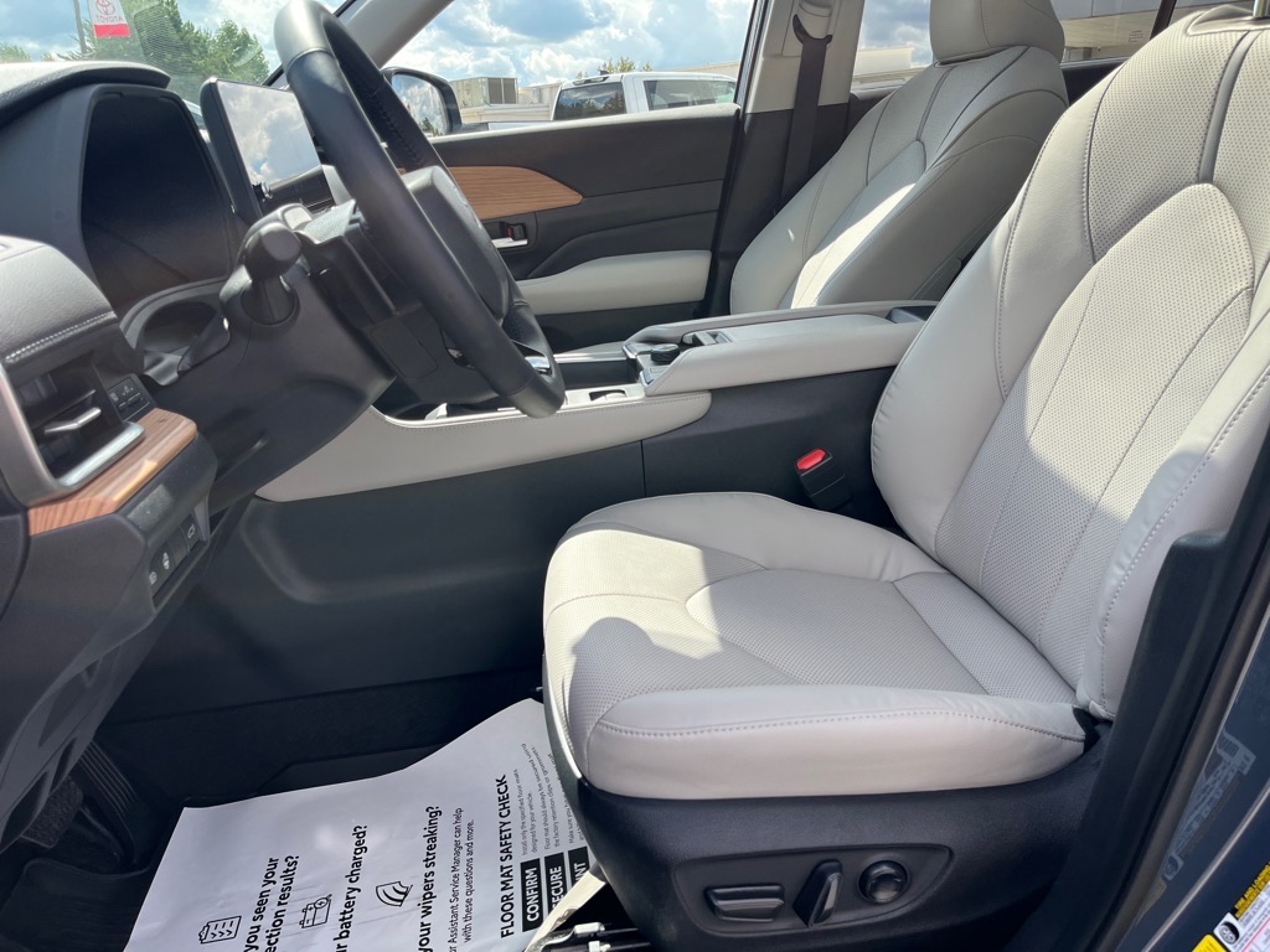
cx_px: 635
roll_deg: +1.1
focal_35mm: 26
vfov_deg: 53.1
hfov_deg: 67.3
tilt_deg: -17.5
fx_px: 954
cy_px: 476
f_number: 1.6
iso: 50
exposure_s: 1/777
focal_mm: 5.1
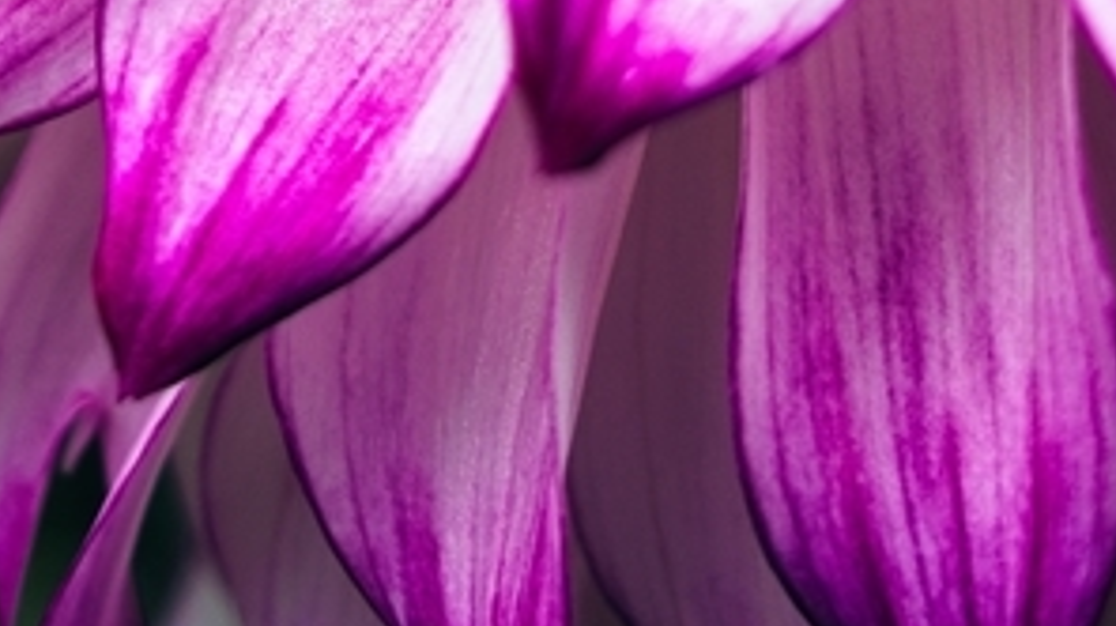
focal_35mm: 119
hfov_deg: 18.0
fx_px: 3519
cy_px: -664
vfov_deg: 9.4
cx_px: 385
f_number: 2.8
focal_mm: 18.3
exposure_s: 1/400
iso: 100
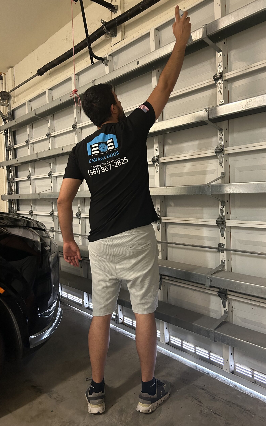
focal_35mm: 28
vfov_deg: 66.5
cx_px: 156
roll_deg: +1.3
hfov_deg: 44.4
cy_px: 210
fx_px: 325
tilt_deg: -1.9
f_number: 1.5
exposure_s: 1/40
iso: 400
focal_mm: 5.7
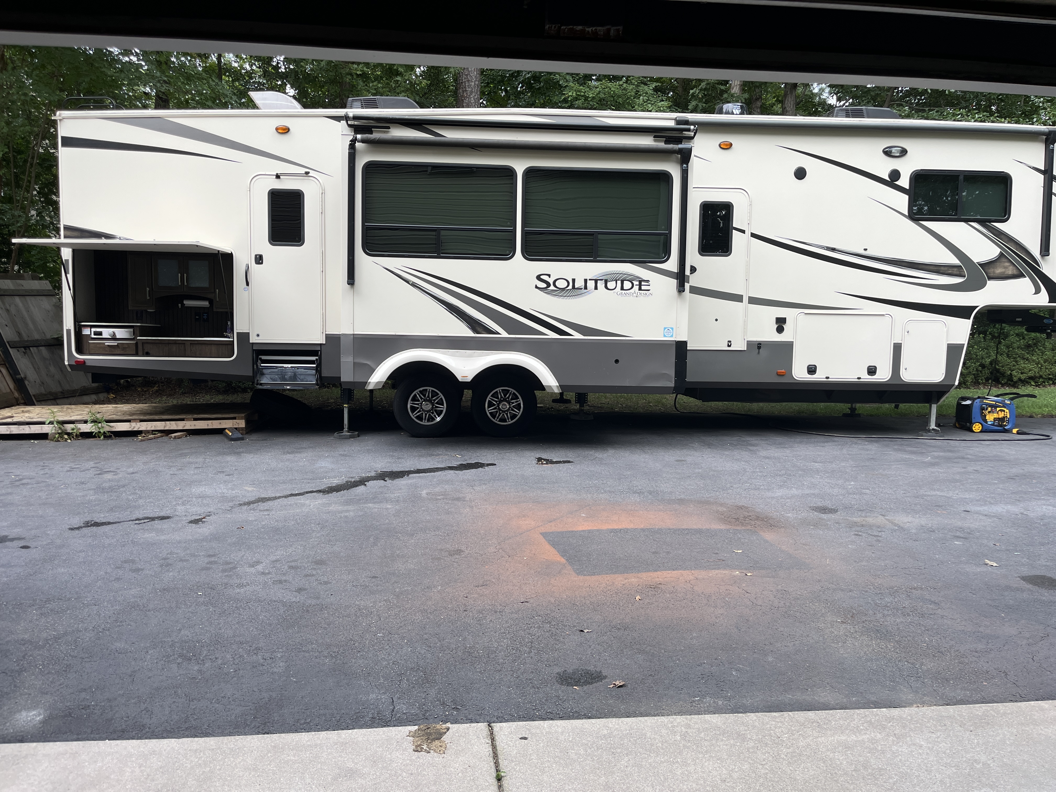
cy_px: 396
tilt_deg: -8.0
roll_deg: -0.6
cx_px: 528
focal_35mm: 26
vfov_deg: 53.1
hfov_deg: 67.3
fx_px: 793
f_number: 1.6
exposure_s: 1/517
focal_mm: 5.1
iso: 50
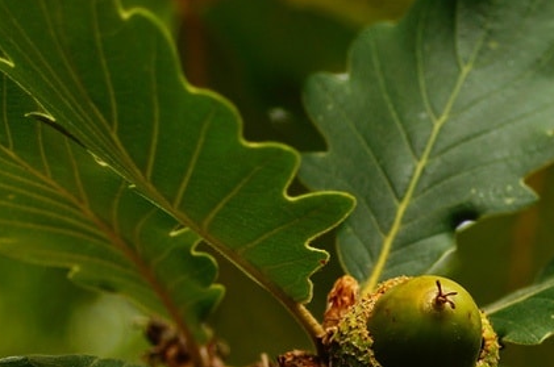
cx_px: 441
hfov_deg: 9.6
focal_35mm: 214
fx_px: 3287
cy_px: 385
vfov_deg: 6.4
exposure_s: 1/125
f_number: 6.3
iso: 100
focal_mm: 50
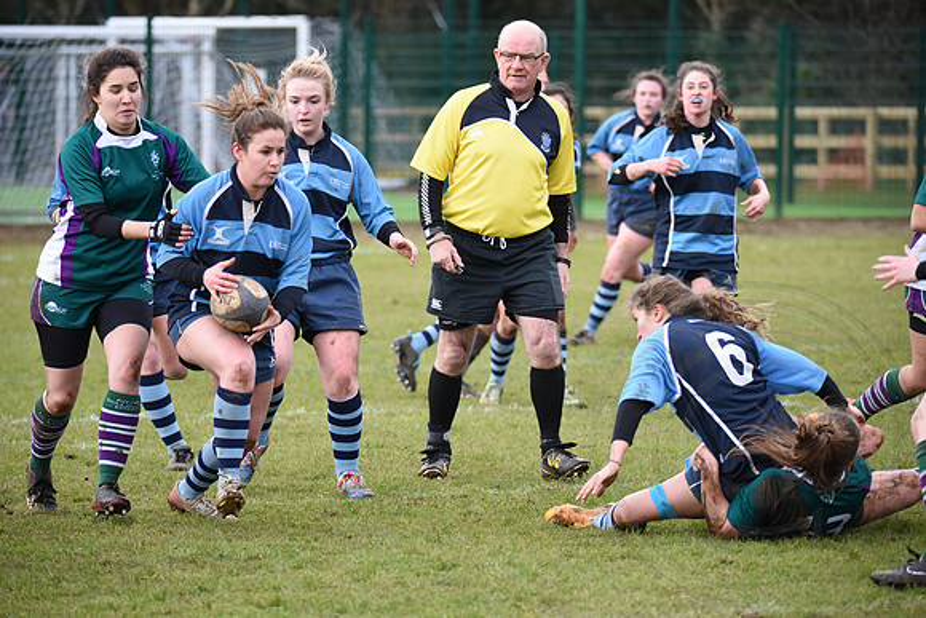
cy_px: 309
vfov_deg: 5.1
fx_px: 6946
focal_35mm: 270
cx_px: 463
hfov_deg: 7.6
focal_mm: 270
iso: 2000
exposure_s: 1/1250
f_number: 6.3
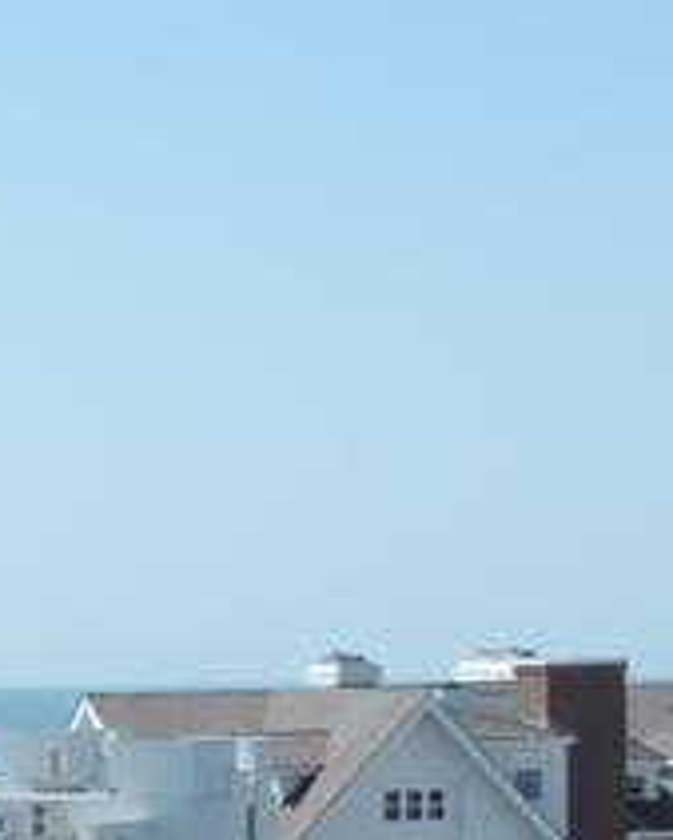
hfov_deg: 9.0
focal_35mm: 166
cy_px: 947
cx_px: -502
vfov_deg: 11.4
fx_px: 4130
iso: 80
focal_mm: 6.2
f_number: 3.3
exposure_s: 1/1000
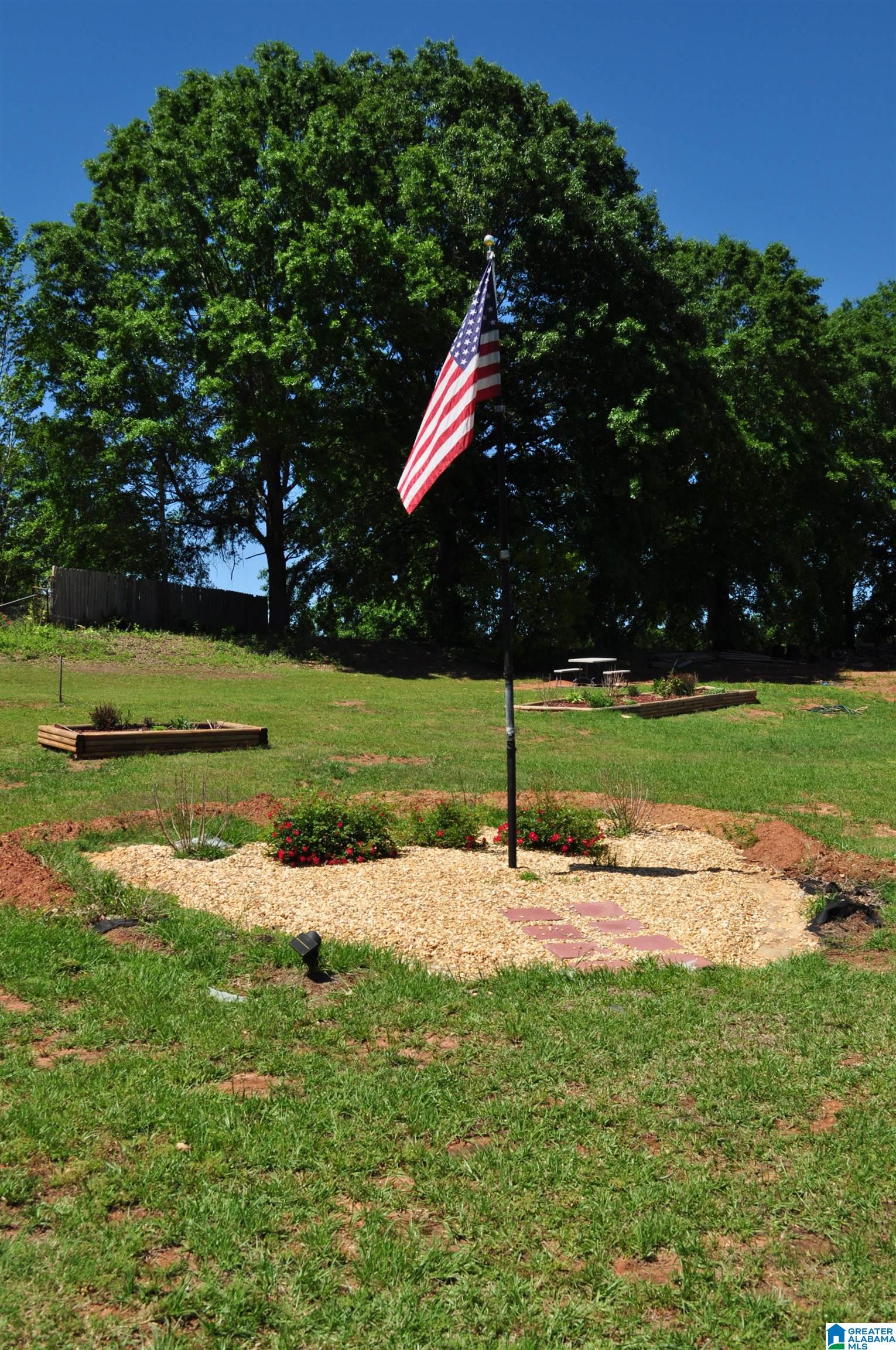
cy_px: 675
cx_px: 448
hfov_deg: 36.8
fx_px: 1348
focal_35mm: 36
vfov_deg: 53.2
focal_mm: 24
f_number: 10
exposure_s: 1/400
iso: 200
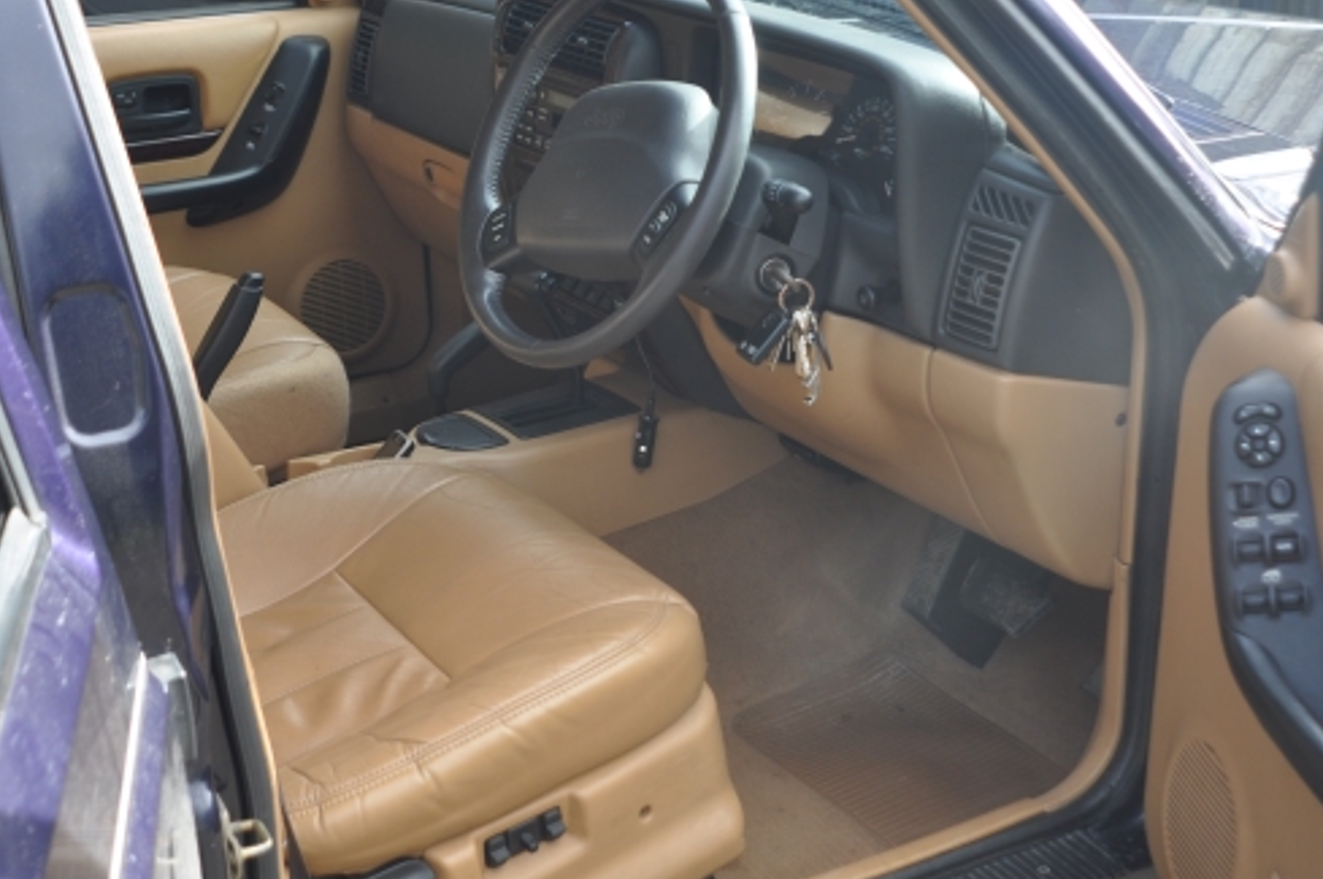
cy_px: 417
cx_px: 506
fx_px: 2093
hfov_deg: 34.9
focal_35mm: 57
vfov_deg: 23.7
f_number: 5.6
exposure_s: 1/125
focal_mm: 30
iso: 200
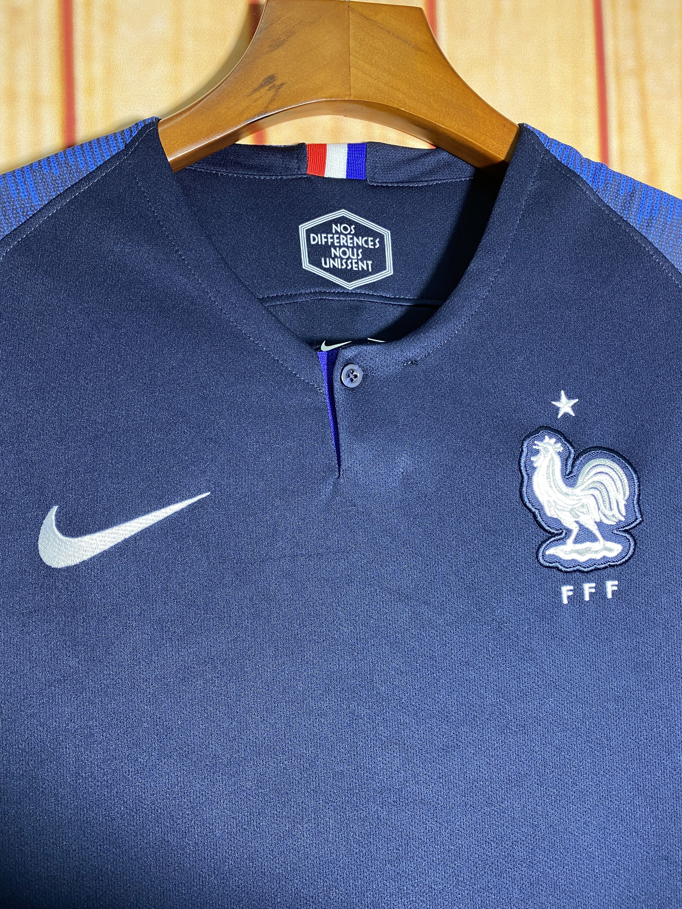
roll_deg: +1.8
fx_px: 683
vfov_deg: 67.3
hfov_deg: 53.1
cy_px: 454
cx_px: 341
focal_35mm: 26
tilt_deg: +2.0
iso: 160
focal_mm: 4.25
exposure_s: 1/50
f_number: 1.8
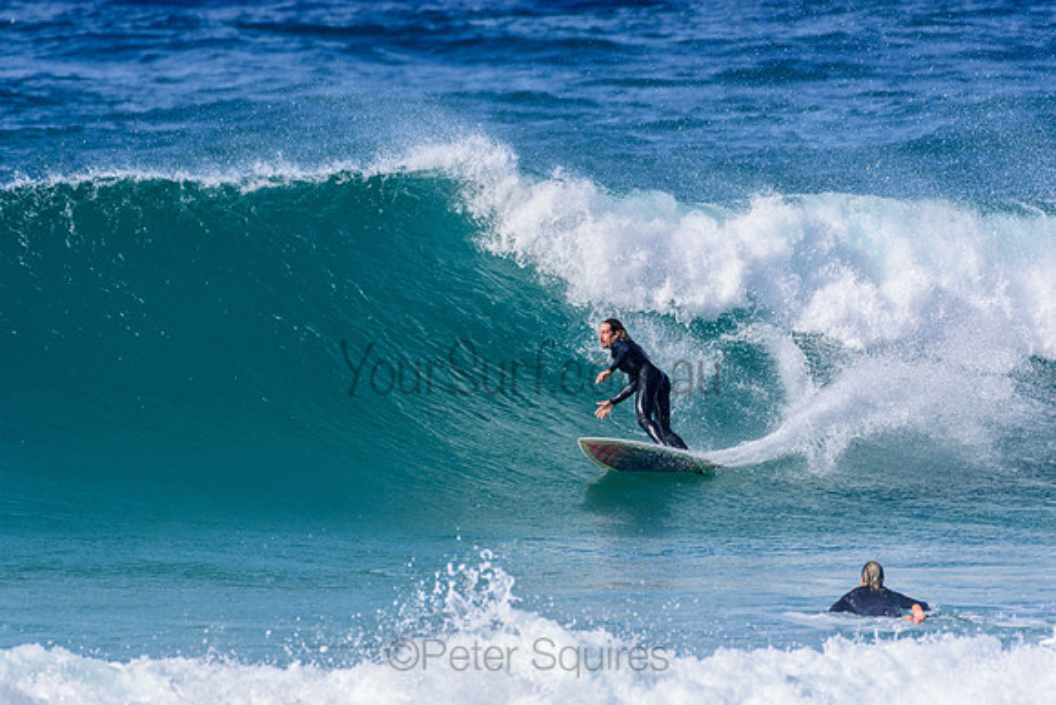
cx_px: 528
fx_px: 22004
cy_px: 352
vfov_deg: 1.8
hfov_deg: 2.7
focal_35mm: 750
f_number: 5.6
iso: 280
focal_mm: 500
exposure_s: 1/2000
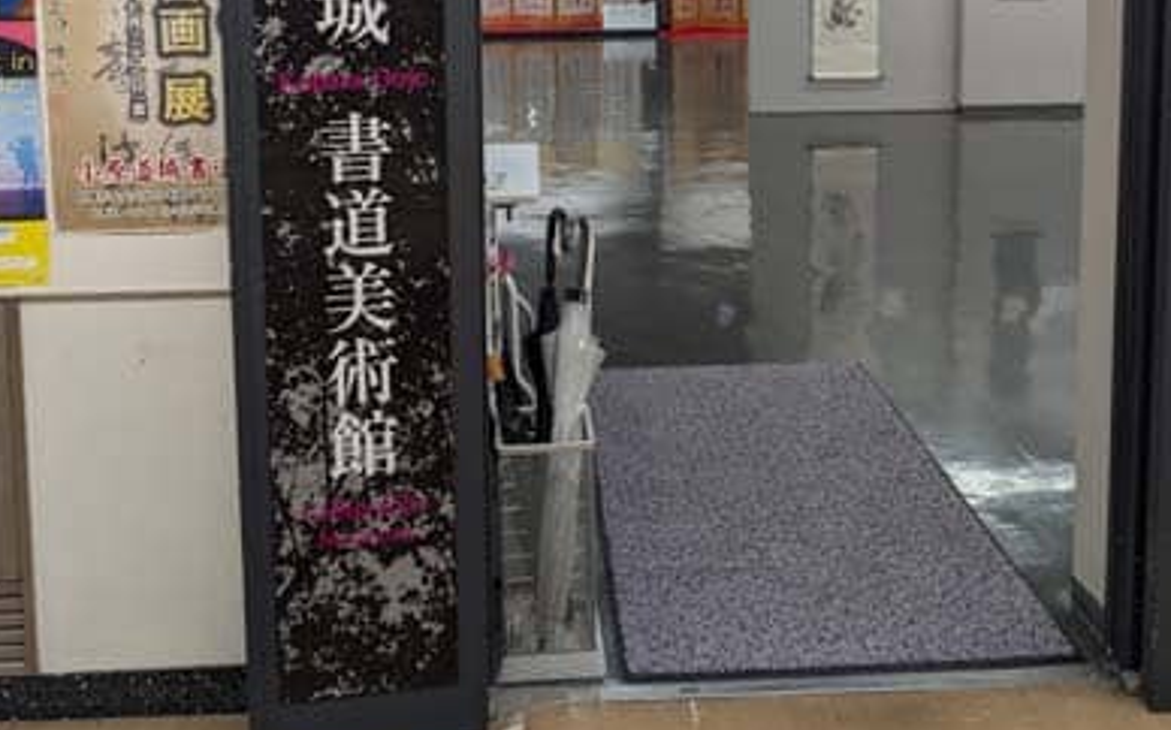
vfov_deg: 33.6
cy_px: 29
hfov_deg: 55.4
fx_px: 1116
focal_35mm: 35
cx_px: 581
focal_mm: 6.9
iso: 22
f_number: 1.68
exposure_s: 1/175
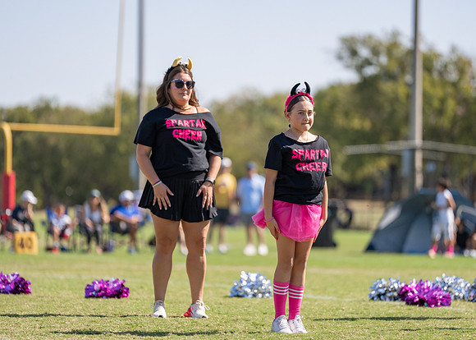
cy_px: 170
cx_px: 238
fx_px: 2832
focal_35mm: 210
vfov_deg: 6.9
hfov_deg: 9.6
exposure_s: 1/6400
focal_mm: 200
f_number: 2.8
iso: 320
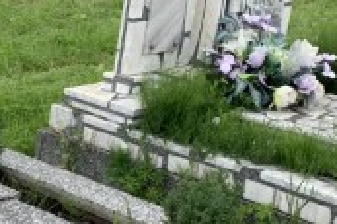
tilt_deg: -19.6
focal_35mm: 100
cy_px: 168
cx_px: -111
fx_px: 935
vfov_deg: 13.6
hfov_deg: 18.8
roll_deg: -0.8
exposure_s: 1/696
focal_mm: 4.25
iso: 25
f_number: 1.8
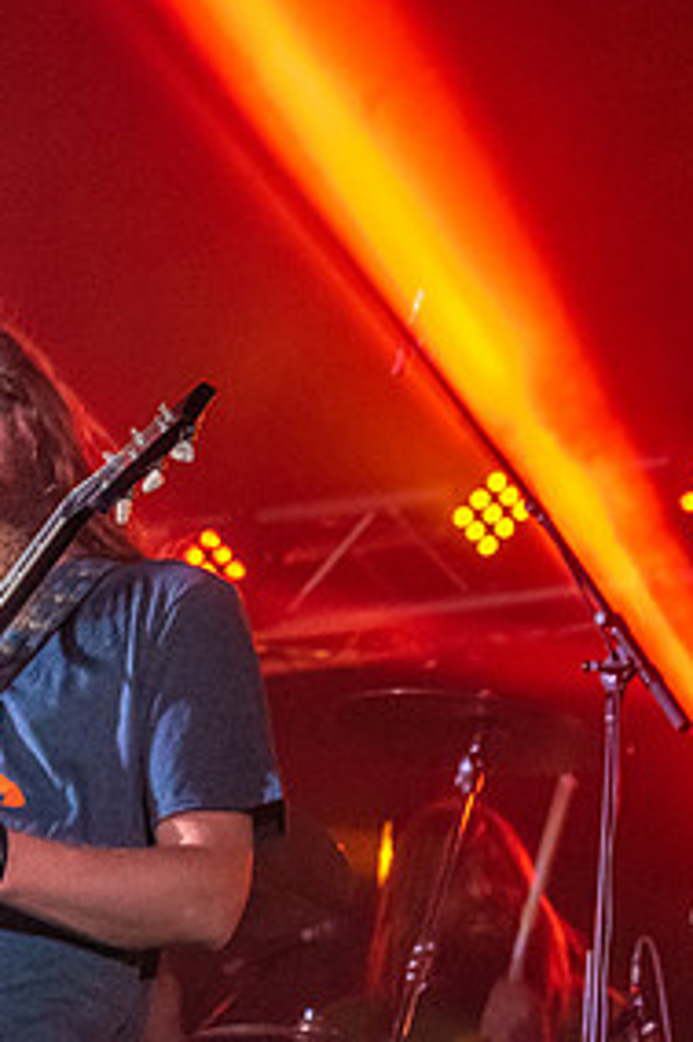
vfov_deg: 14.4
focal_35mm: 143
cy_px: 549
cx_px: 363
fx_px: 4134
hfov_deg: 9.6
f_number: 5.6
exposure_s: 1/160
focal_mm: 70
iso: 6400
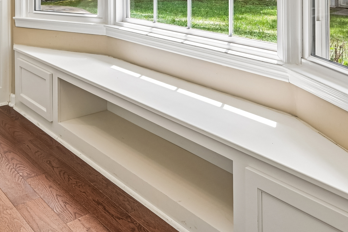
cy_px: -42
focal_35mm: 39
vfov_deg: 29.7
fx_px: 377
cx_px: 103
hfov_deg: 48.3
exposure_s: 1/60
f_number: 8
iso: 200
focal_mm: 16
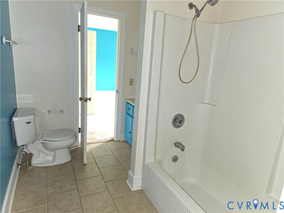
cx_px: 142
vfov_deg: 58.9
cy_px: 106
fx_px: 189
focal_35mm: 23
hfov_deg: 73.9
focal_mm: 6.3
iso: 160
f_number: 1.7
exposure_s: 1/12
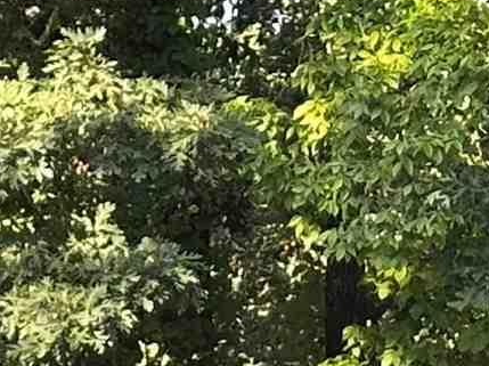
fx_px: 4855
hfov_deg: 5.4
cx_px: -968
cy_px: 1096
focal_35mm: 344
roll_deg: -0.6
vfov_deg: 4.2
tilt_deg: -6.4
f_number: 1.78
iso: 64
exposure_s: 1/190
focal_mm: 6.86
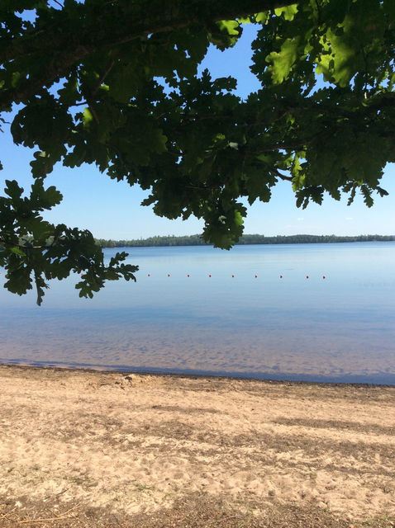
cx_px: 198
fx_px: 488
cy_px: 264
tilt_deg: -2.1
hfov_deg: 44.1
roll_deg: +0.5
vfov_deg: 56.9
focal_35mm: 32
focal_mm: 3.3
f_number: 2.4
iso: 32
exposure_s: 1/1144
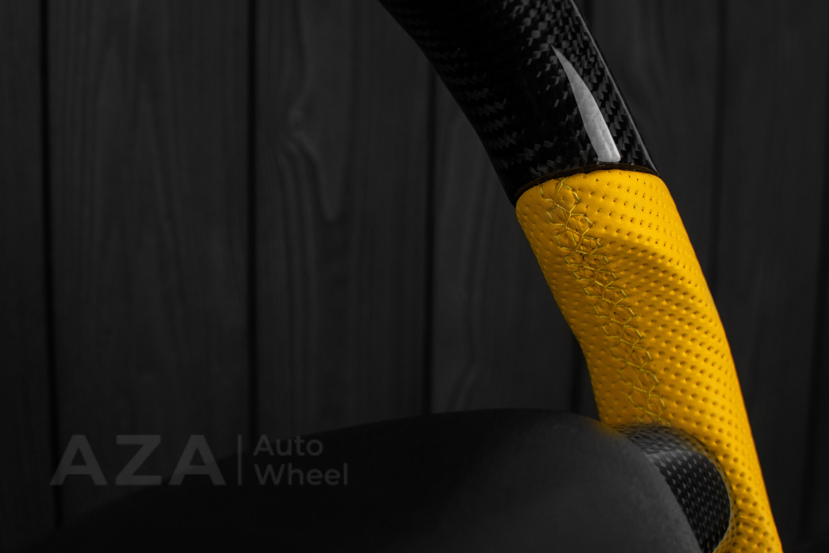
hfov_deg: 37.8
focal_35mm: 52
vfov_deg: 25.8
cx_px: 414
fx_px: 1209
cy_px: 276
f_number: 6.3
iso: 500
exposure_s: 1/125
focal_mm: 35
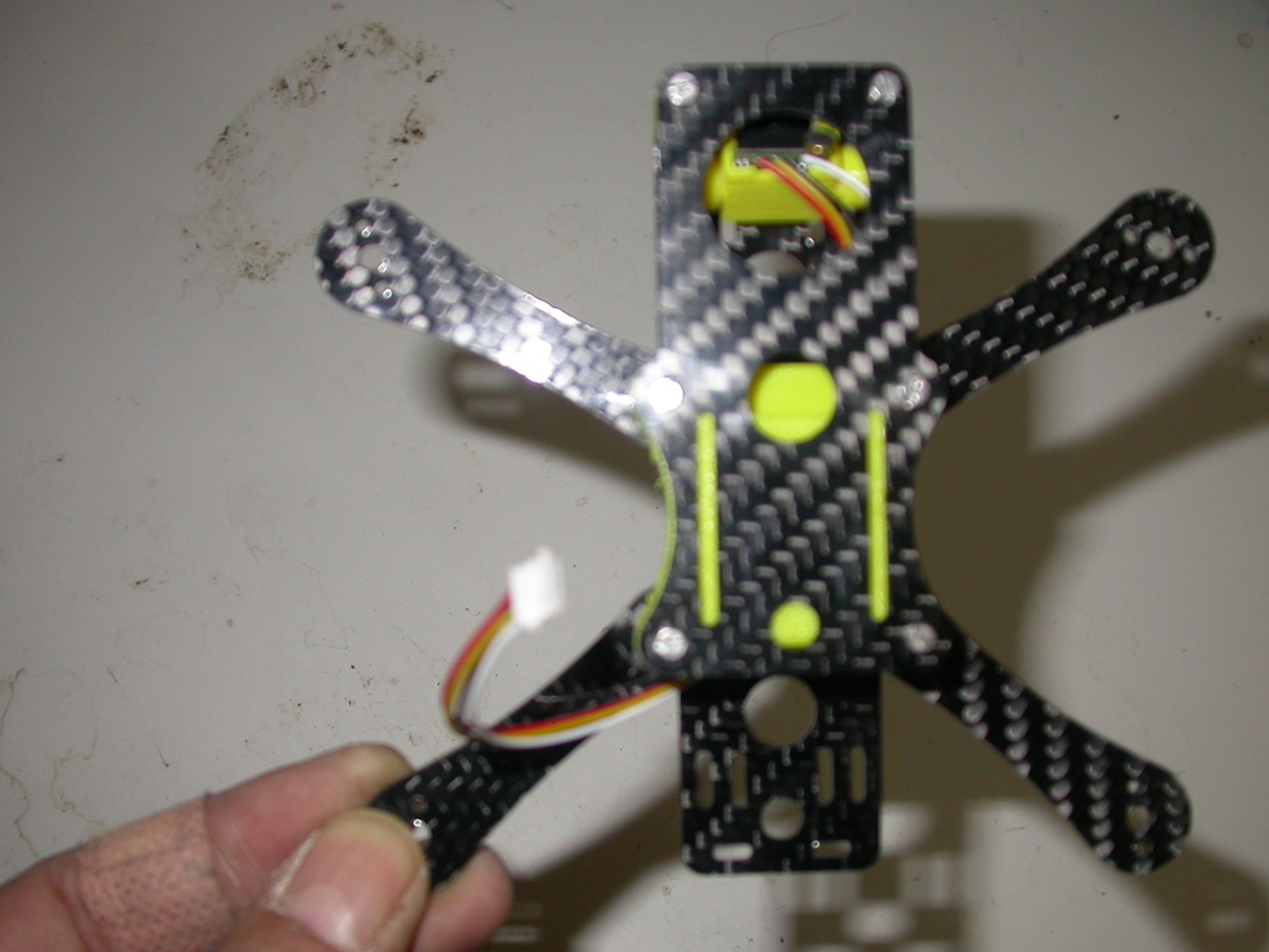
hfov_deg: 44.8
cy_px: 518
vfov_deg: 34.3
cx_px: 651
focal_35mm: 42
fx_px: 1540
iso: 100
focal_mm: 7.85
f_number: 2.6
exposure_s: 1/60
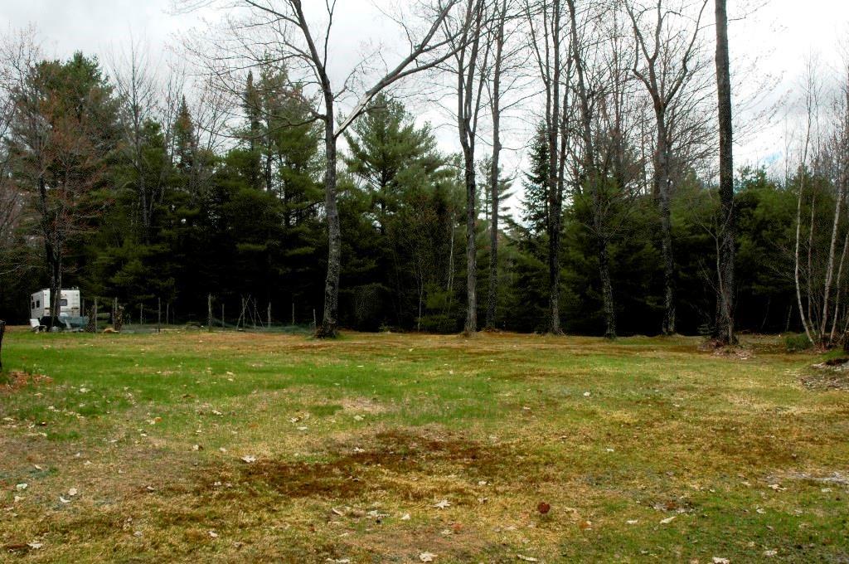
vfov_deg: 39.9
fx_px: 777
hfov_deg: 57.3
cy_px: 282
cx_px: 424
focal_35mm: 33
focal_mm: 22
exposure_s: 1/160
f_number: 14
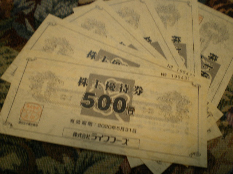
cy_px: 87
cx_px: 116
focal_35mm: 38
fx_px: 256
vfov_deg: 37.7
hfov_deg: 49.0
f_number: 3.1
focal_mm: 6.3
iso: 200
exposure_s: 1/30
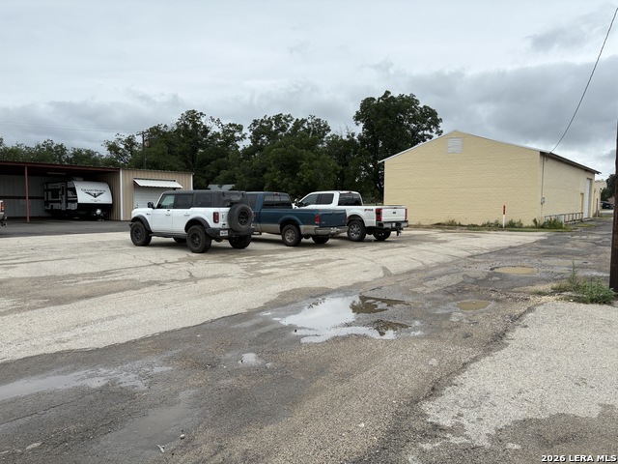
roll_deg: -0.5
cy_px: 232
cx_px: 309
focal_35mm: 26
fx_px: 464
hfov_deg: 67.3
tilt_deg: -4.2
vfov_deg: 53.1
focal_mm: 5.96
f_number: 1.6
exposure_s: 1/1517
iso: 50
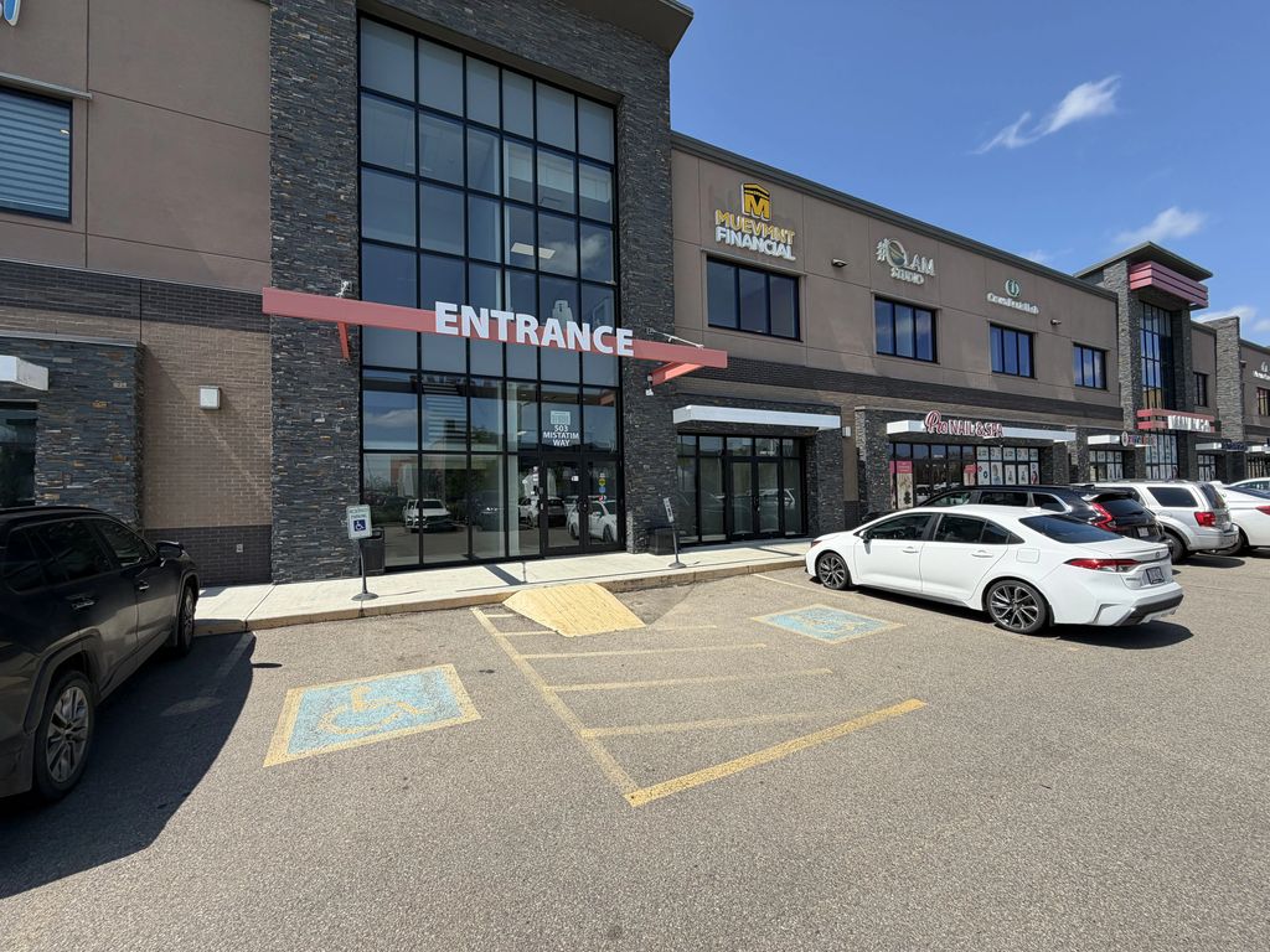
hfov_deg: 102.1
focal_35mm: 14
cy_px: 476
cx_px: 635
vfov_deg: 85.7
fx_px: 514
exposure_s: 1/770
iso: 25
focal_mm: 2.22
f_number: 2.2
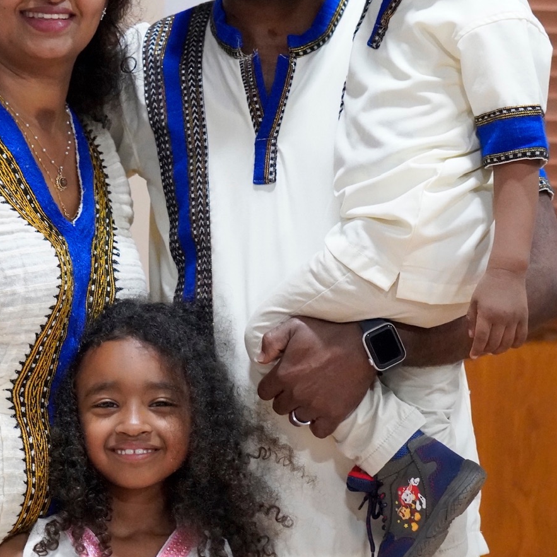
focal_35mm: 143
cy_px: 260
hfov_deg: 12.2
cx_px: 180
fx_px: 2601
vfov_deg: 12.2
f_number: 4.5
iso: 6400
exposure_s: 1/125
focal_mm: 55
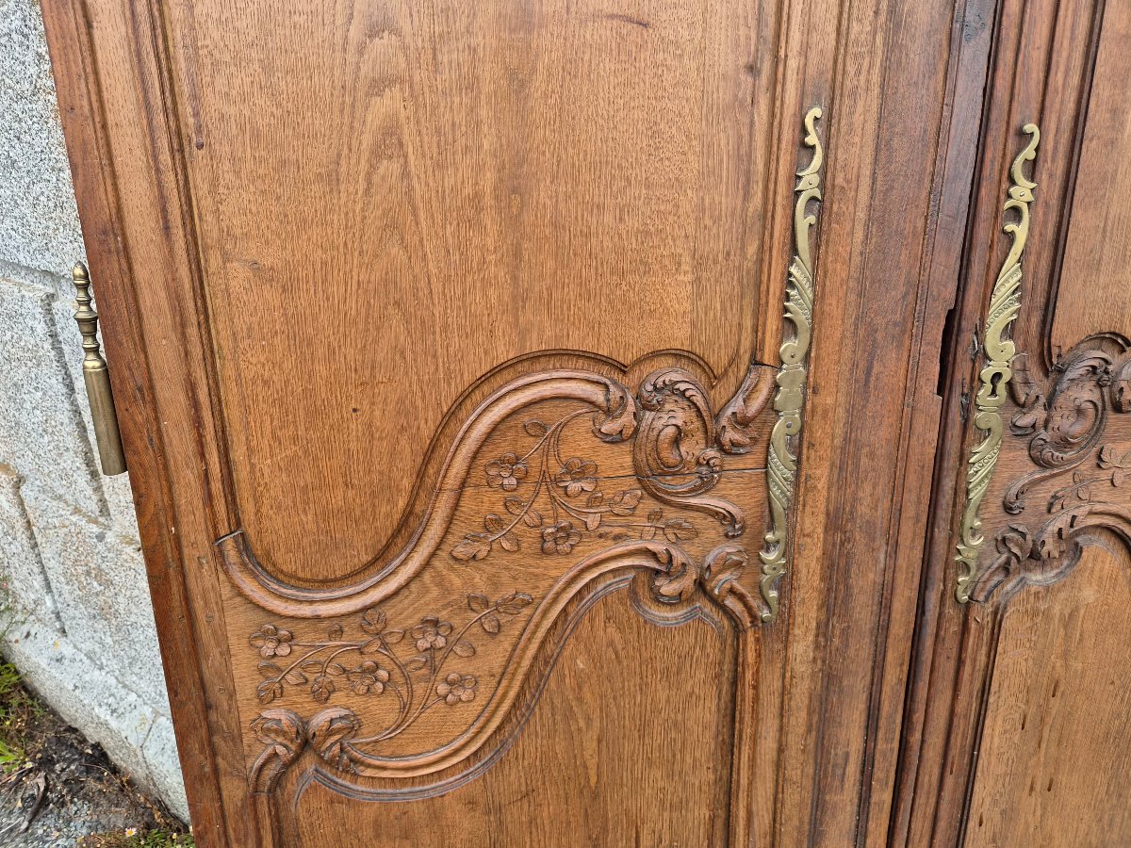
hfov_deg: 73.9
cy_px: 424
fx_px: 751
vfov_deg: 58.9
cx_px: 566
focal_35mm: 23
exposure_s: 1/1024
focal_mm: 5.4
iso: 80
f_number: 1.8
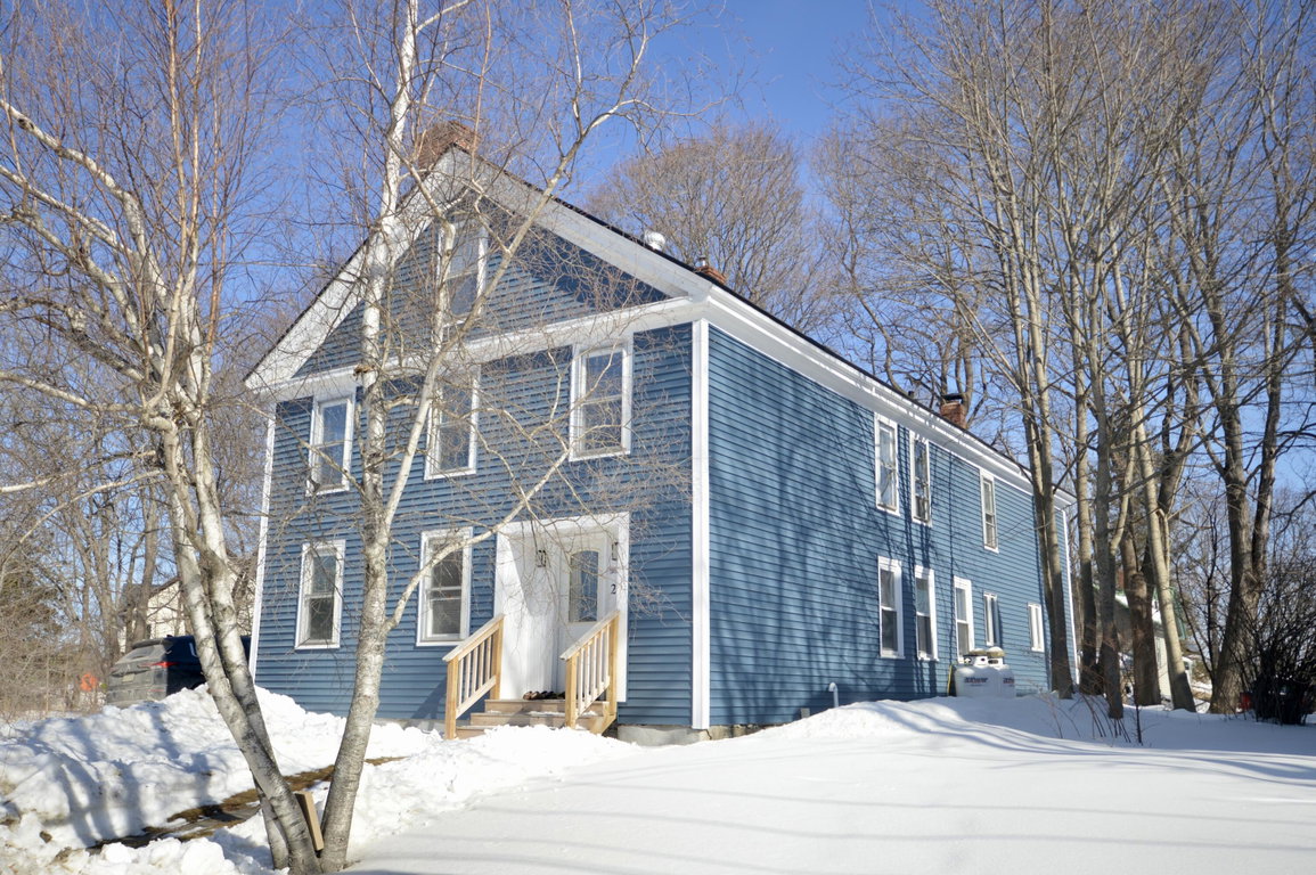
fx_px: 1096
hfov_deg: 62.0
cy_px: 438
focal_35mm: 30
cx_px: 658
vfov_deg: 43.5
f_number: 7.1
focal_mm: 20
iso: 100
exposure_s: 1/250
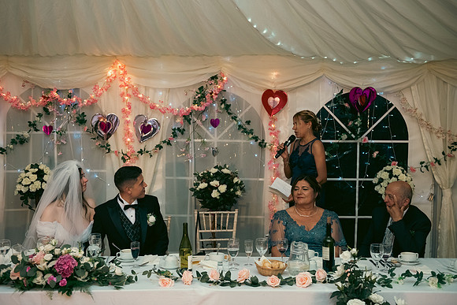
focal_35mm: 42
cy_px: 152
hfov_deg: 46.4
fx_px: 533
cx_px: 228
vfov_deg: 31.9
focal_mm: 42
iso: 800
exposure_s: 1/160
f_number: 3.5
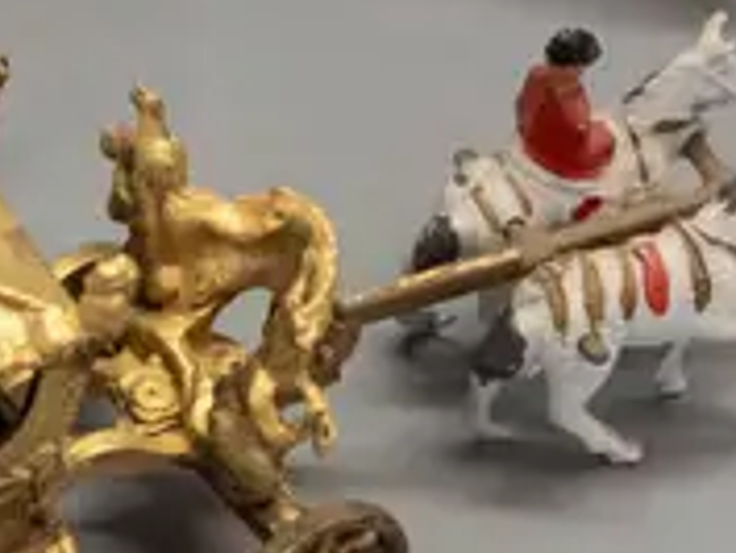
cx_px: 46
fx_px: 5404
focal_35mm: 254
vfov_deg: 5.8
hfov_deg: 7.8
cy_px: -179
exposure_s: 1/250
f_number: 5.6
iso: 3200
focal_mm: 22
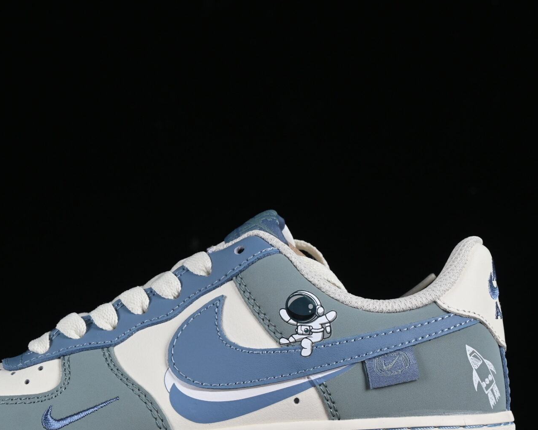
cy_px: 297
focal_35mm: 142
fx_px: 2261
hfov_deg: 13.6
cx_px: 181
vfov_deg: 10.9
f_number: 8
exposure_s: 1/80
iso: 160
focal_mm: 50
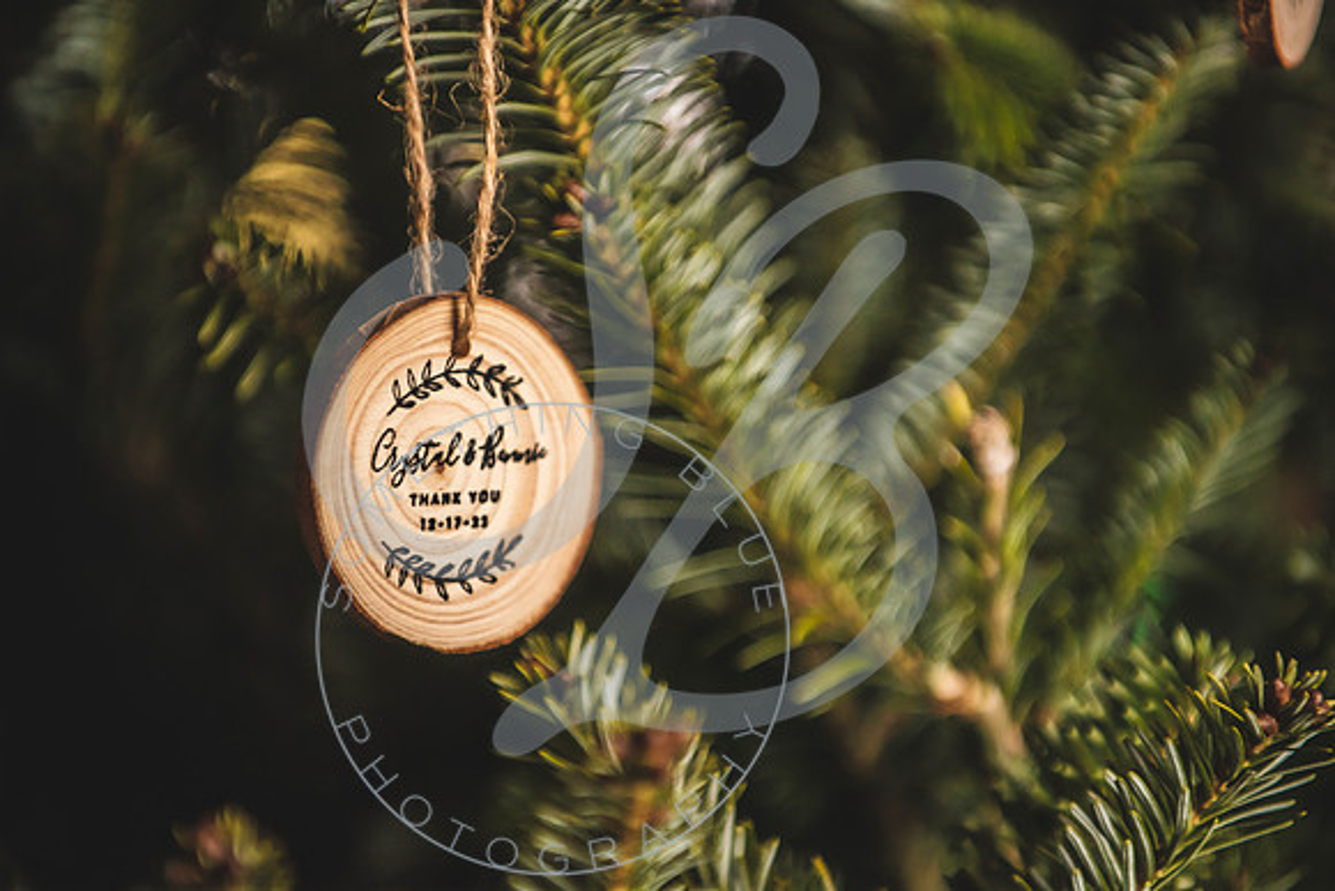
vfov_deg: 6.6
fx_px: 7696
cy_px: 462
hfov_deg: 9.9
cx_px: 668
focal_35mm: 208
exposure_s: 1/320
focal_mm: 200
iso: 400
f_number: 2.8
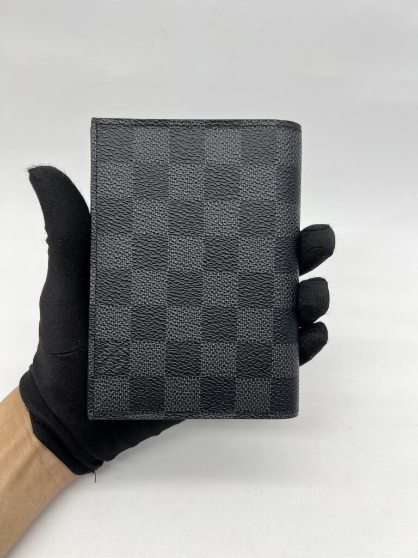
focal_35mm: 26
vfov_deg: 67.3
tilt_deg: -42.2
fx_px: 419
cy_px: 279
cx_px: 209
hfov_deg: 53.1
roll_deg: -1.5
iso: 32
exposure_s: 1/131
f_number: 1.5
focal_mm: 5.7
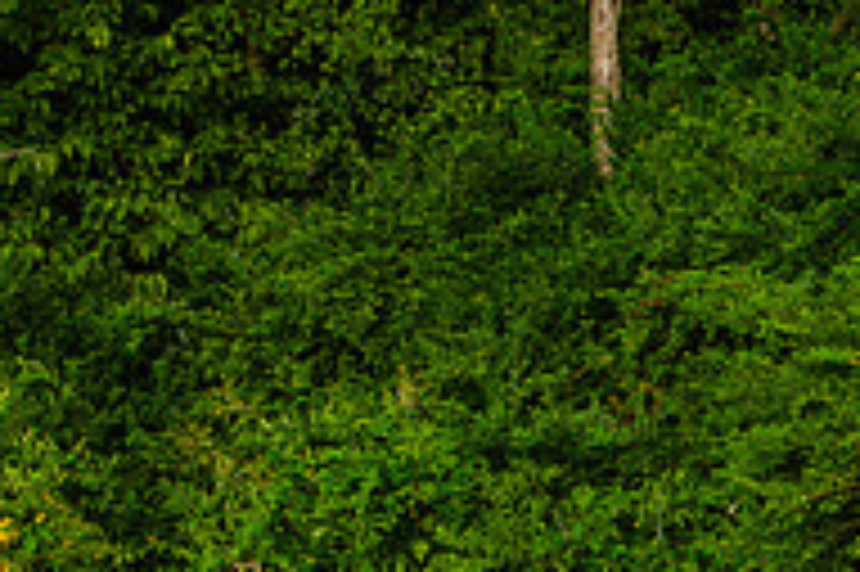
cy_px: 626
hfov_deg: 8.1
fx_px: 5967
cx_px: 1117
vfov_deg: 5.5
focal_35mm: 250
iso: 200
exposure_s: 1/200
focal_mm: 55
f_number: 7.1
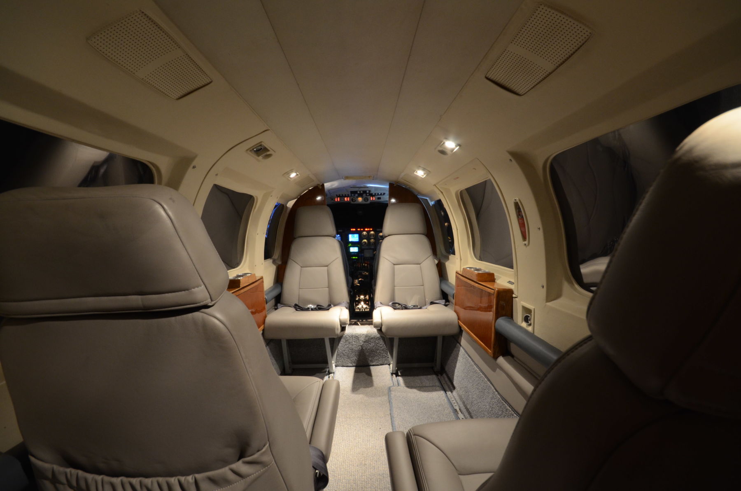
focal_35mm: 15
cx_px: 370
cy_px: 246
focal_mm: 10
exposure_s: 1.3
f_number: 9
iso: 800
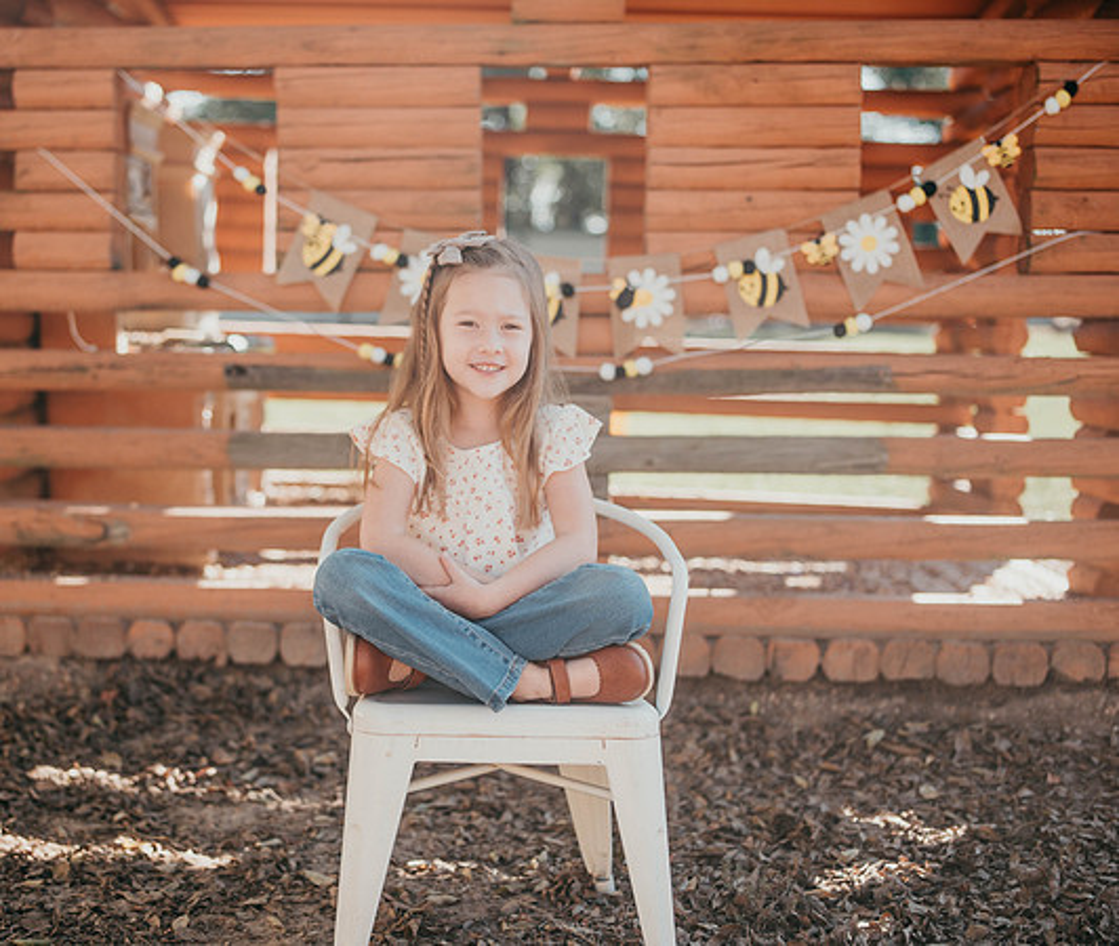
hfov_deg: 39.3
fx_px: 1553
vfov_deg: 33.9
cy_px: 473
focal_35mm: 46
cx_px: 410
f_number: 1.6
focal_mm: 35
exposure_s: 1/1600
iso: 64
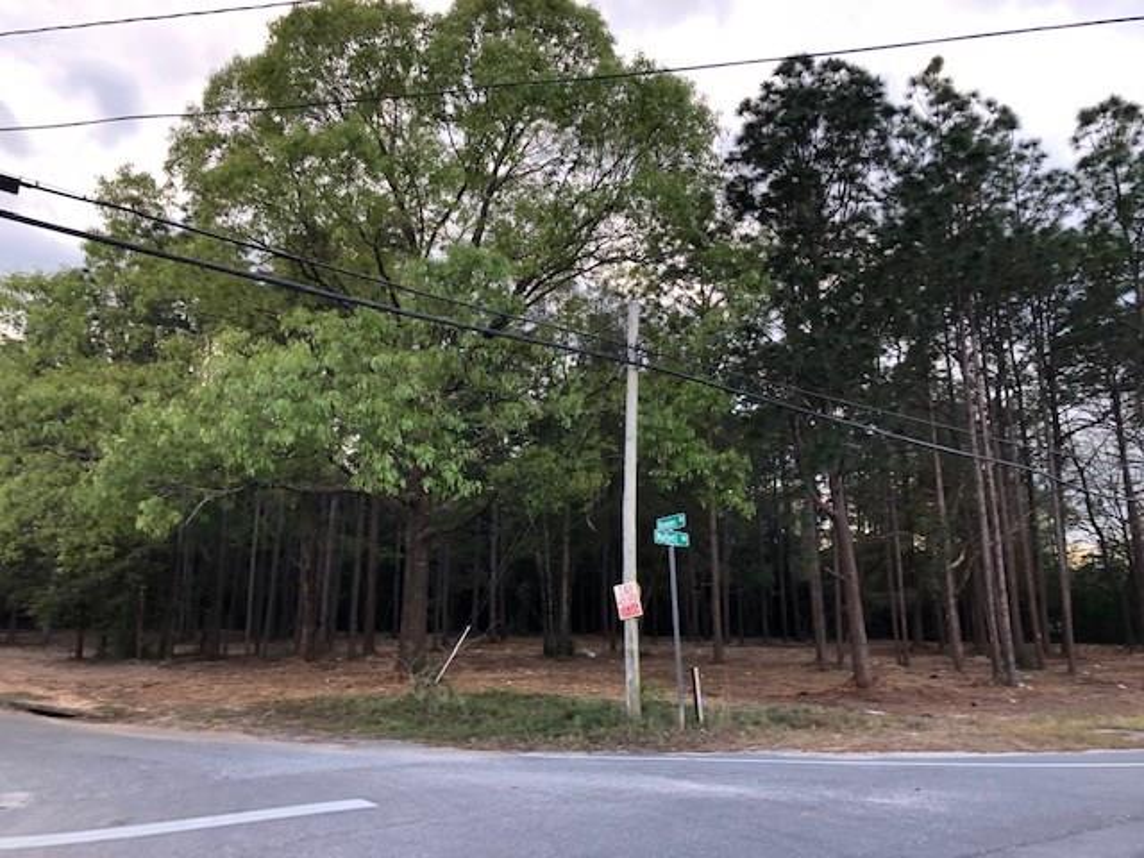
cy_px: 429
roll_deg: +1.7
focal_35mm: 28
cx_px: 572
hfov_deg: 63.4
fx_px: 925
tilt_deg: +11.3
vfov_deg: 49.7
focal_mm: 3.99
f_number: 1.8
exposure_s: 1/120
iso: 32
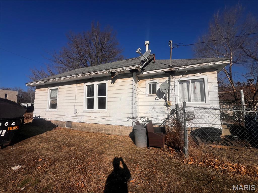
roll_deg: +0.1
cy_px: 96
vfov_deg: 89.9
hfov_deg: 106.2
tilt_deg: +5.6
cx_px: 129
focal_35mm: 13
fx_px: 97
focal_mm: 1.57
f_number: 1.8
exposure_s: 1/5814
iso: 32
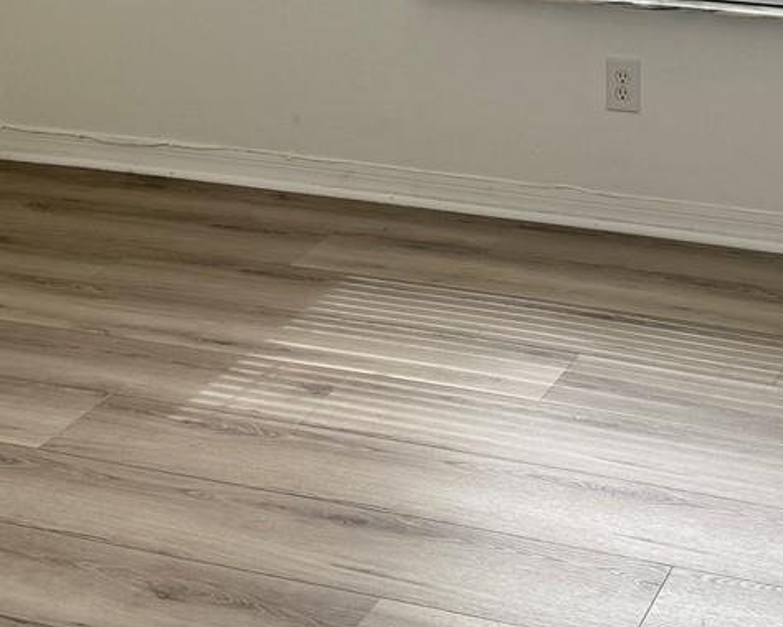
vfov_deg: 18.4
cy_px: -132
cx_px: 515
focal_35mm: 79
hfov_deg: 24.0
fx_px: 1832
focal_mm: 6.76
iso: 80
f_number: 1.78
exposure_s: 1/473
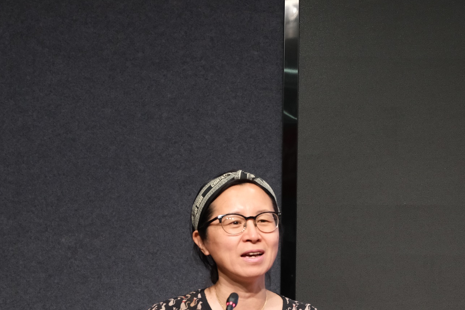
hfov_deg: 14.2
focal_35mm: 144
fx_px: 1859
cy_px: 290
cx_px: 348
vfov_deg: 9.5
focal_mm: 50
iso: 1600
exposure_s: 1/300
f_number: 4.8
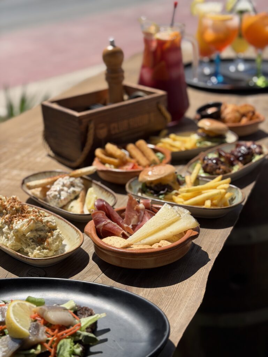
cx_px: 134
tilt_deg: -23.9
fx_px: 495
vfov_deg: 39.7
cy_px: 178
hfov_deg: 30.3
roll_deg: +0.8
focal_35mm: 48
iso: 64
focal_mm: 6.76
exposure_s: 1/5587
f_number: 1.78
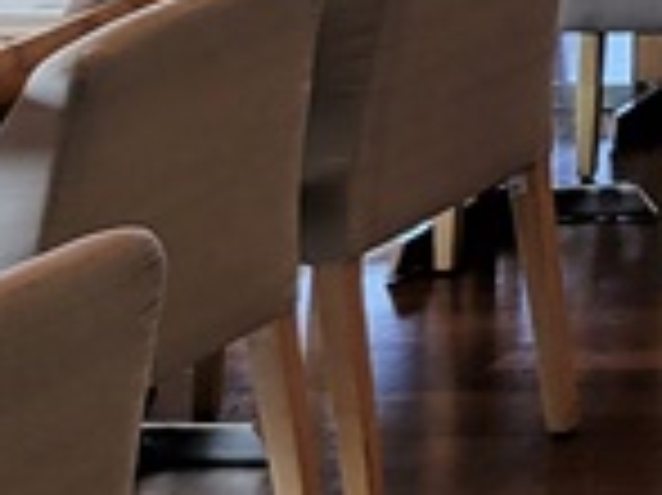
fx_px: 3382
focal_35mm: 177
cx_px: 2094
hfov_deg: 8.8
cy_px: -801
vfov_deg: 7.6
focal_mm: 5.4
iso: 40
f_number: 1.8
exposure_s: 1/154
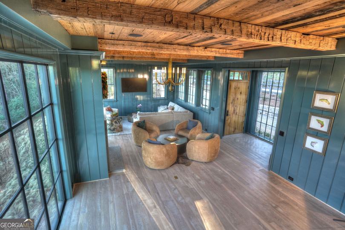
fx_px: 172
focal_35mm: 18
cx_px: 172
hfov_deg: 90.0
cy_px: 115
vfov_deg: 67.4
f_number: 8
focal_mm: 18
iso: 500
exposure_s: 1/25
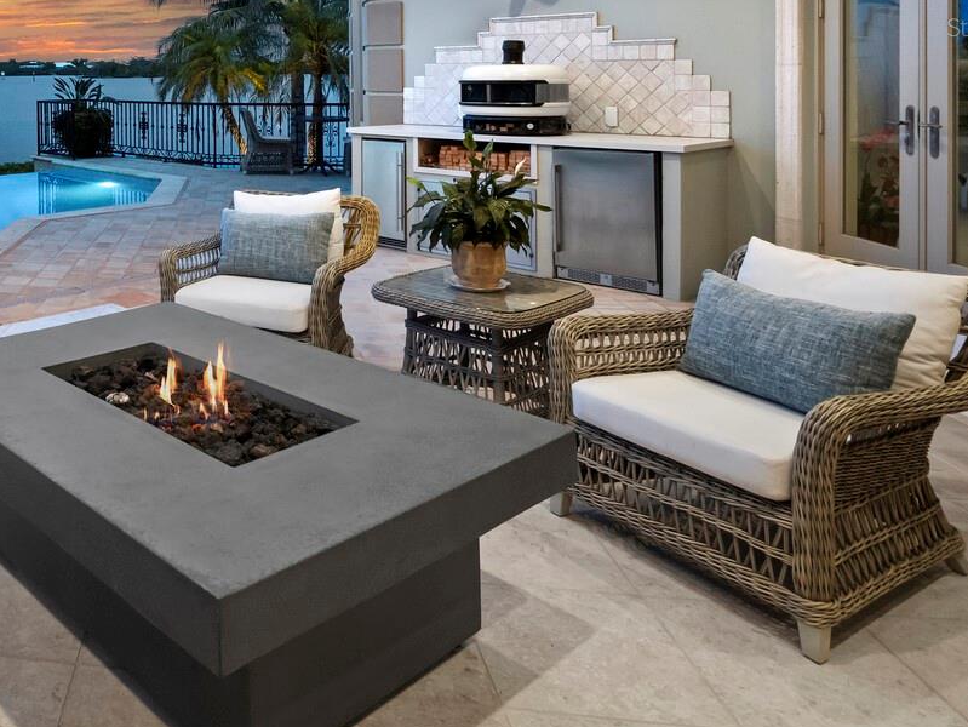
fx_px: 783
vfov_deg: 43.7
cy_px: 27
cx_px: 93
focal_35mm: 28
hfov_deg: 54.9
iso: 640
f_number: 11
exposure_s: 1/2
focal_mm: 7
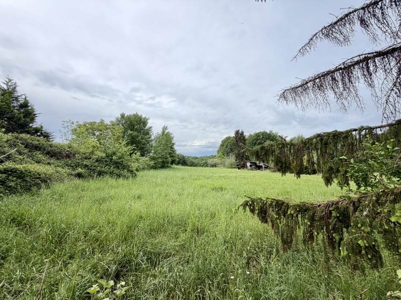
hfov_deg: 102.1
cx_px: 200
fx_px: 162
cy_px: 150
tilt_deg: +3.5
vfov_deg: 85.7
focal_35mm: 14
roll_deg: +1.2
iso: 64
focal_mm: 2.22
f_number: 2.2
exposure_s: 1/421
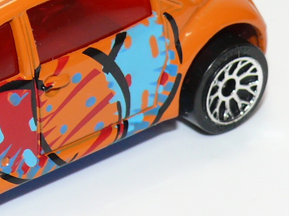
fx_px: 2078
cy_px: 37
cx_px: -5
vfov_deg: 6.0
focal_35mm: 249
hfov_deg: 7.9
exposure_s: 1/30
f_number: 4
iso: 100
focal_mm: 12.7
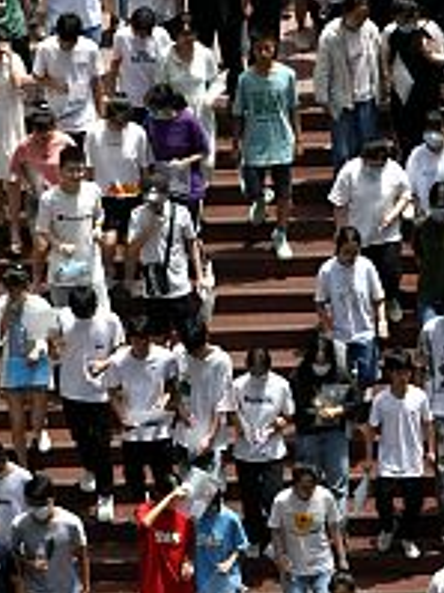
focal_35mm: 336
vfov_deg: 5.7
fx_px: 5752
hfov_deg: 4.4
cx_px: 524
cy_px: 1299
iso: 100
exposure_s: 1/250
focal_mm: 58
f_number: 6.3
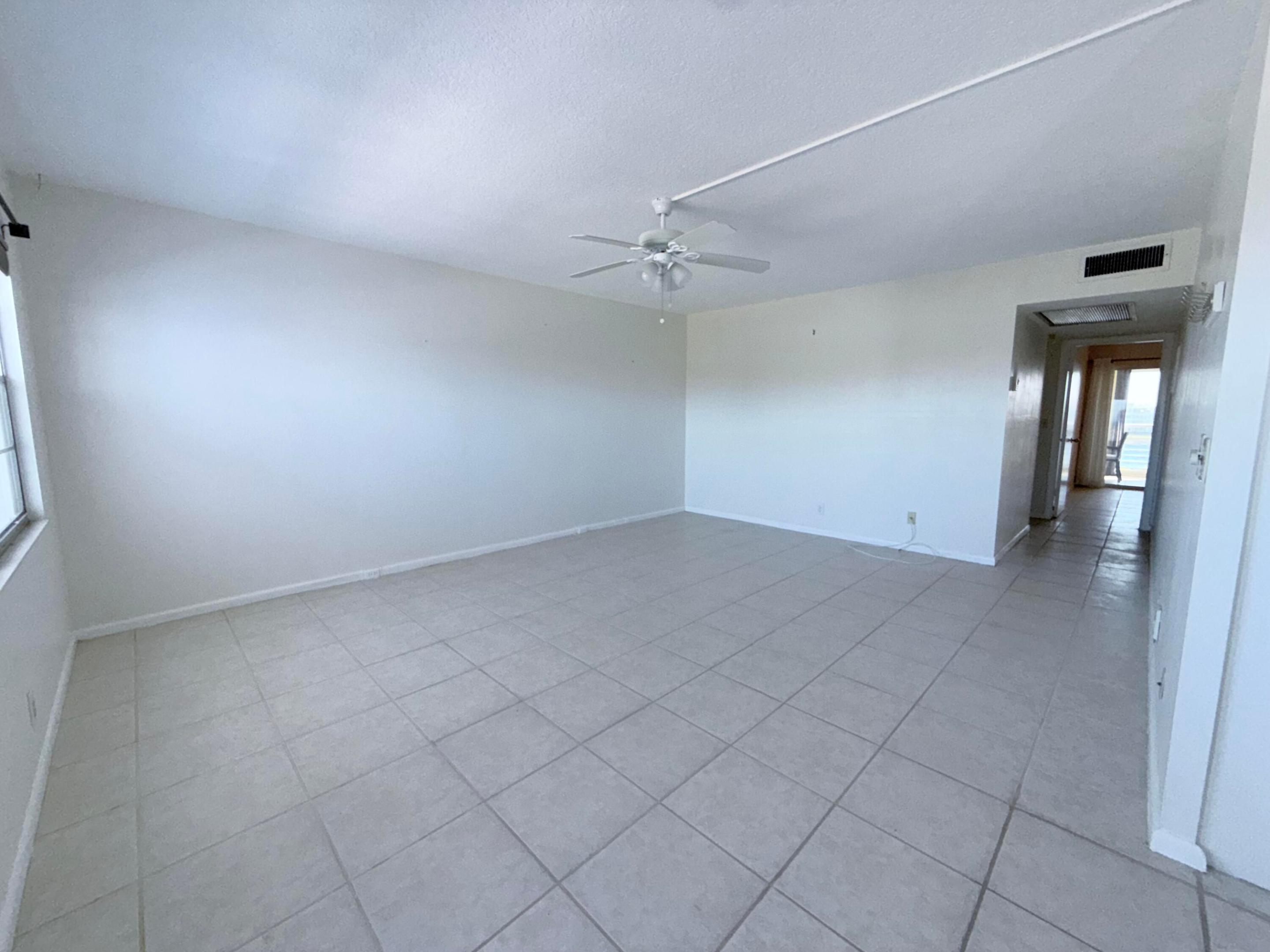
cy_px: 476
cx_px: 635
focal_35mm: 14
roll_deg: -0.7
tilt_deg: -6.2
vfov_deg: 85.7
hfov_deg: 102.1
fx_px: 514
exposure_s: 1/122
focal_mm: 2.22
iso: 80
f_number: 2.2
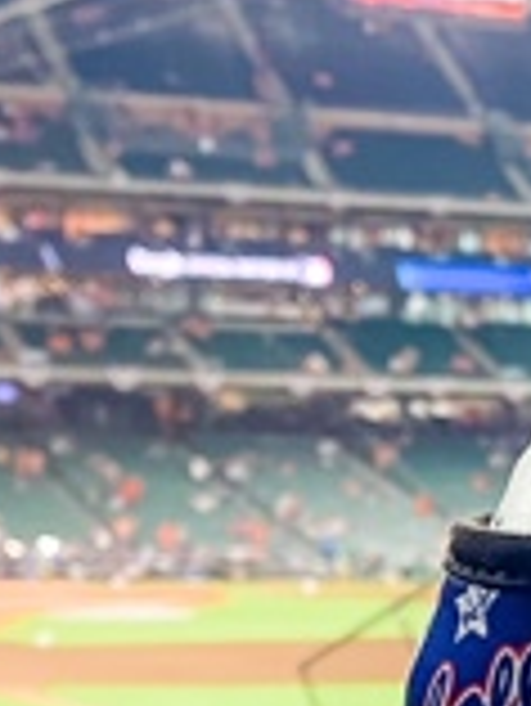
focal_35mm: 116
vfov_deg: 16.1
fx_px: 2369
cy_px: 904
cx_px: 542
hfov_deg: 12.6
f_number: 1.8
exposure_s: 1/60
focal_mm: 4.25
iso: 100
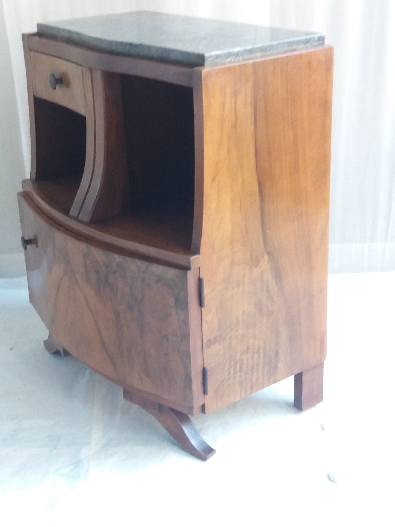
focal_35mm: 29
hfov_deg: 48.2
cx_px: 193
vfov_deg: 61.7
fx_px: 441
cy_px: 265
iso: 64
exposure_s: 1/50
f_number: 1.9
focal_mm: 3.7
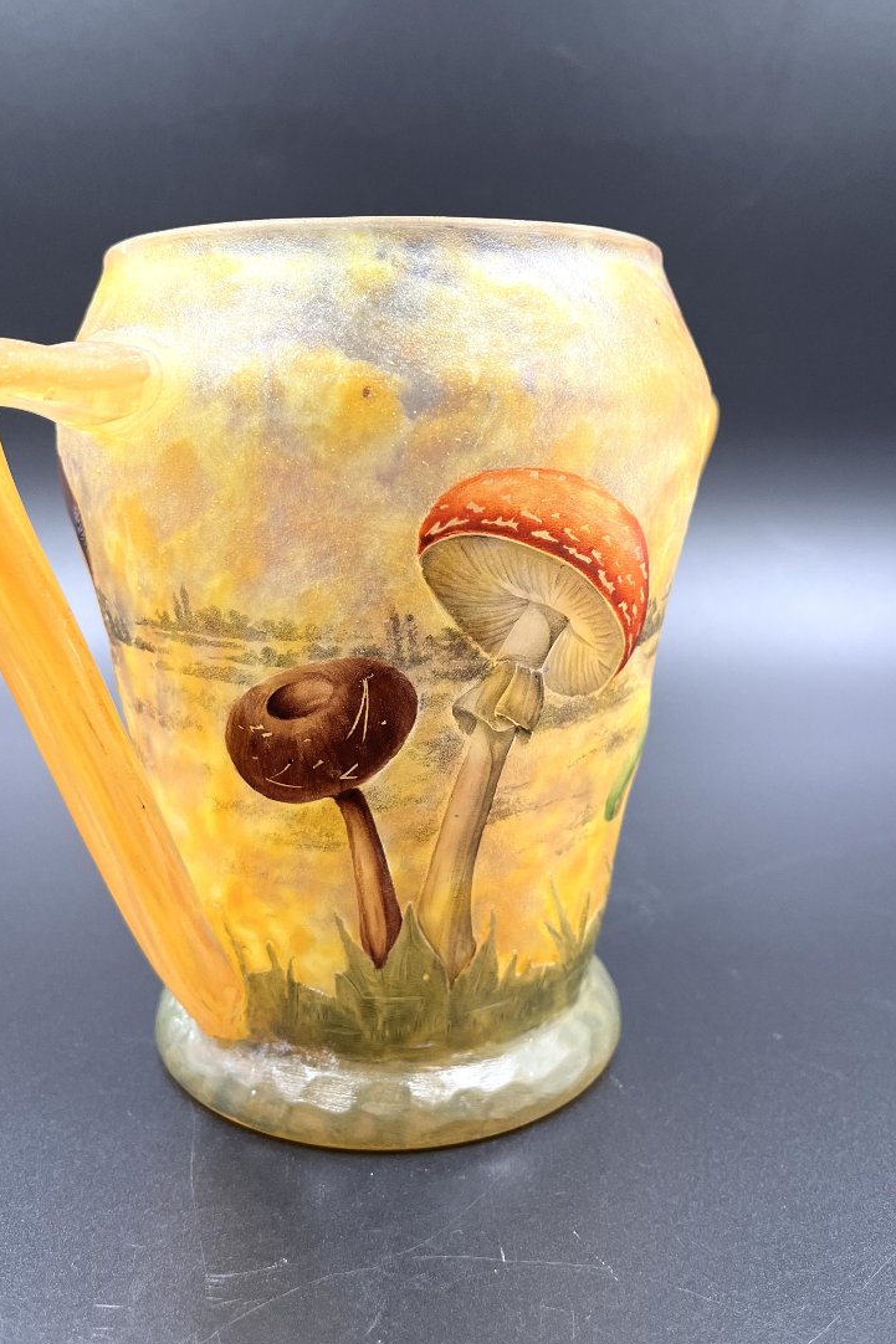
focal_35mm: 30
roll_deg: +2.0
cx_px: 423
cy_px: 615
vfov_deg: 61.8
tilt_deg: -9.8
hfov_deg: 43.6
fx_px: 1120
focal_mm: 5.1
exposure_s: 1/121
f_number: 1.6
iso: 125
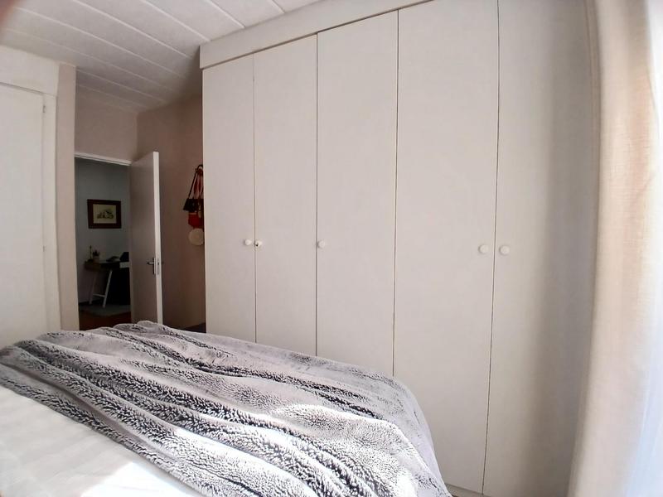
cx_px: 332
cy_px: 248
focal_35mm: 17
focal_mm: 1.4
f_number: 2.2
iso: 80
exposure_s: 1/50
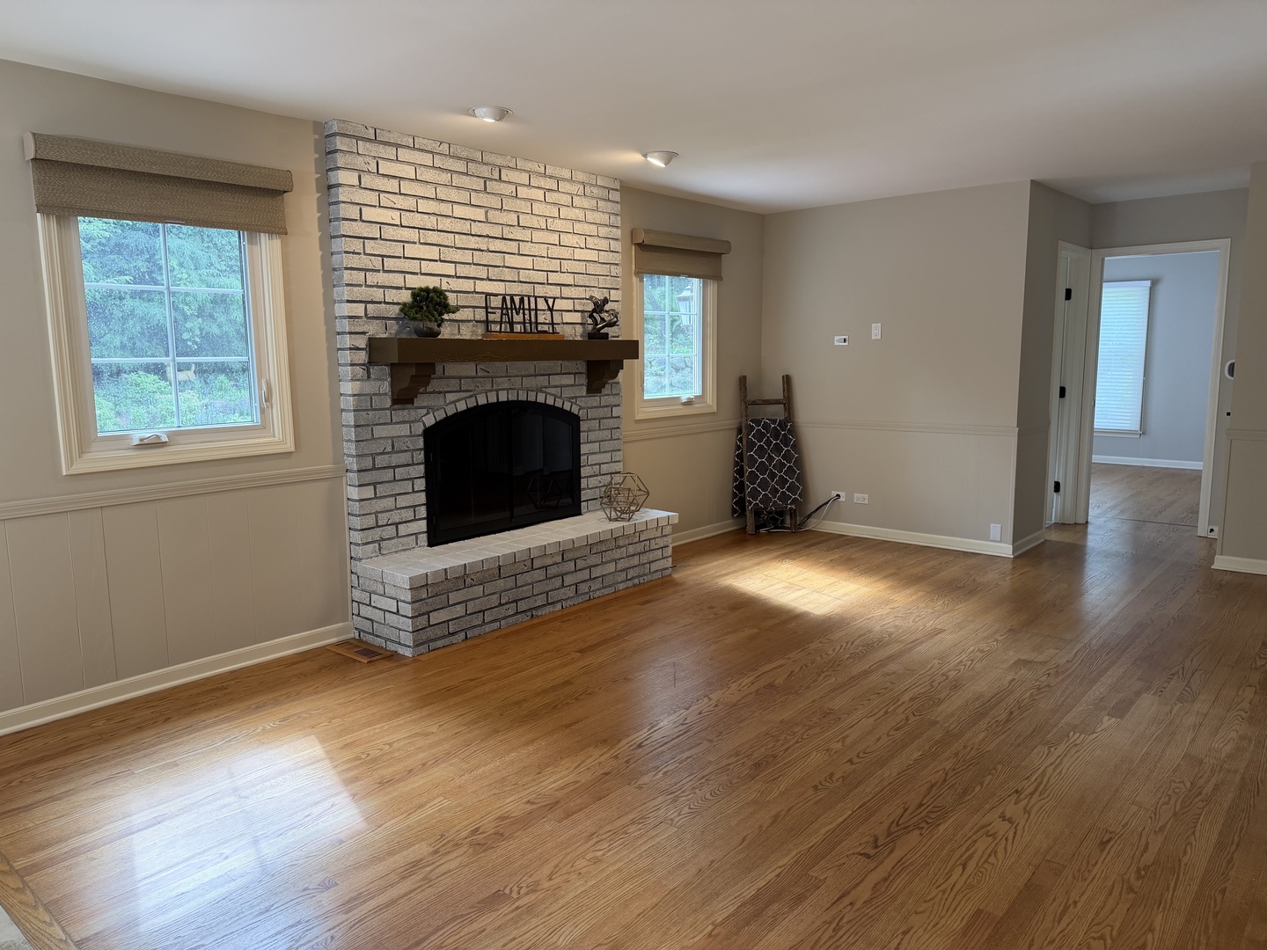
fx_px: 878
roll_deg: +0.5
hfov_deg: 71.6
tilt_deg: -7.4
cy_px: 475
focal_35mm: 24
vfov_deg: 56.8
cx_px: 634
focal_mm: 6.76
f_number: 1.78
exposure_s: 1/60
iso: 125
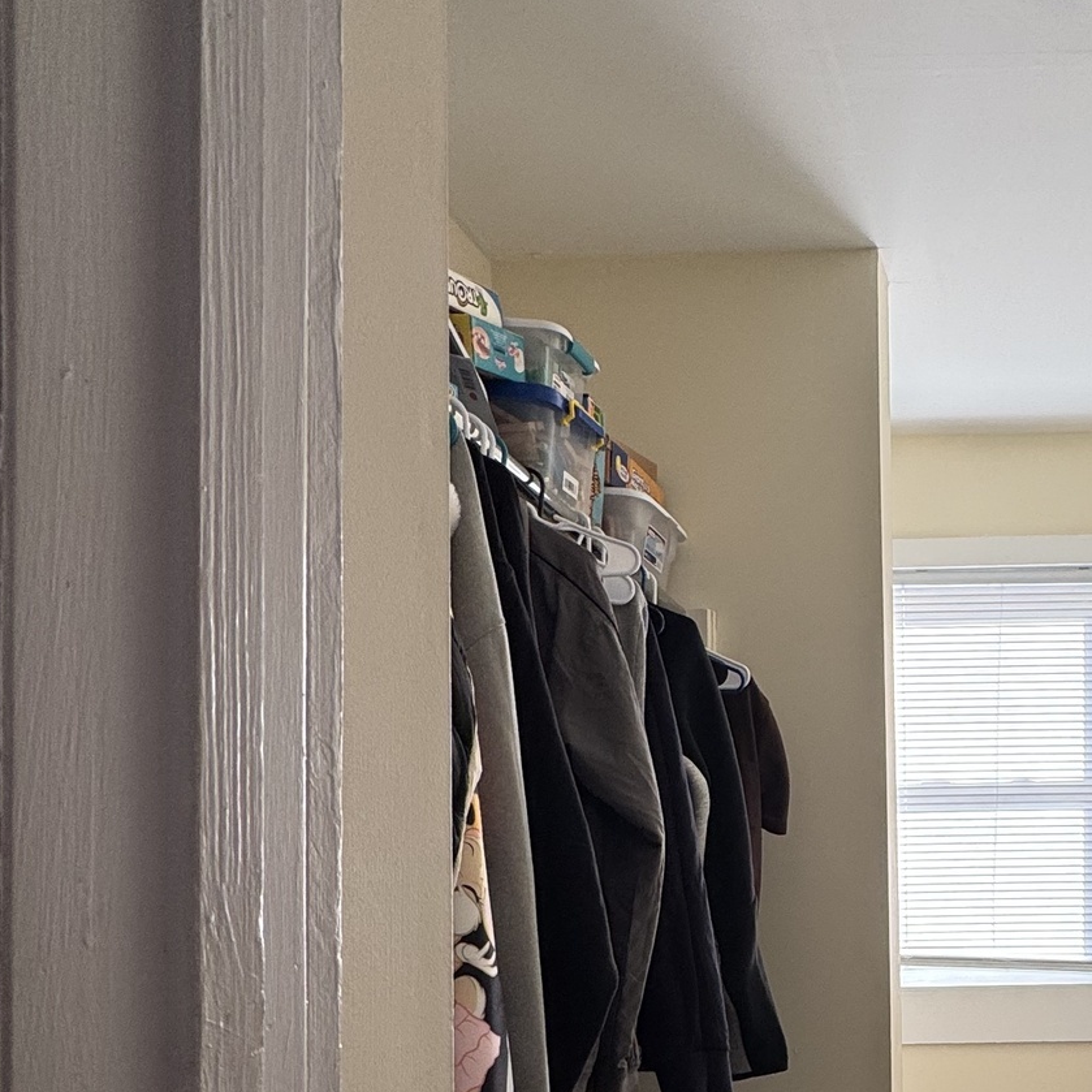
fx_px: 1213
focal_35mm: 34
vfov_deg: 44.7
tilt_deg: +0.3
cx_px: 1053
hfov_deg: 42.8
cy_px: 950
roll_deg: +0.4
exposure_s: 1/99
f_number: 2.2
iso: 64
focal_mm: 2.22
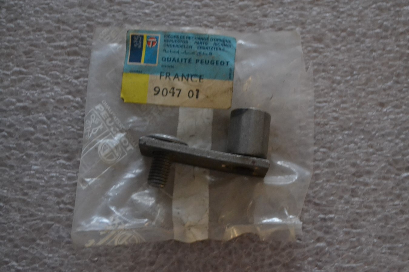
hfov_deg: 33.4
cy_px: 136
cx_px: 204
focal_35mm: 60
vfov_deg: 22.6
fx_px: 682
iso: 3200
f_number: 5.3
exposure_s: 1/25
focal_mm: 40
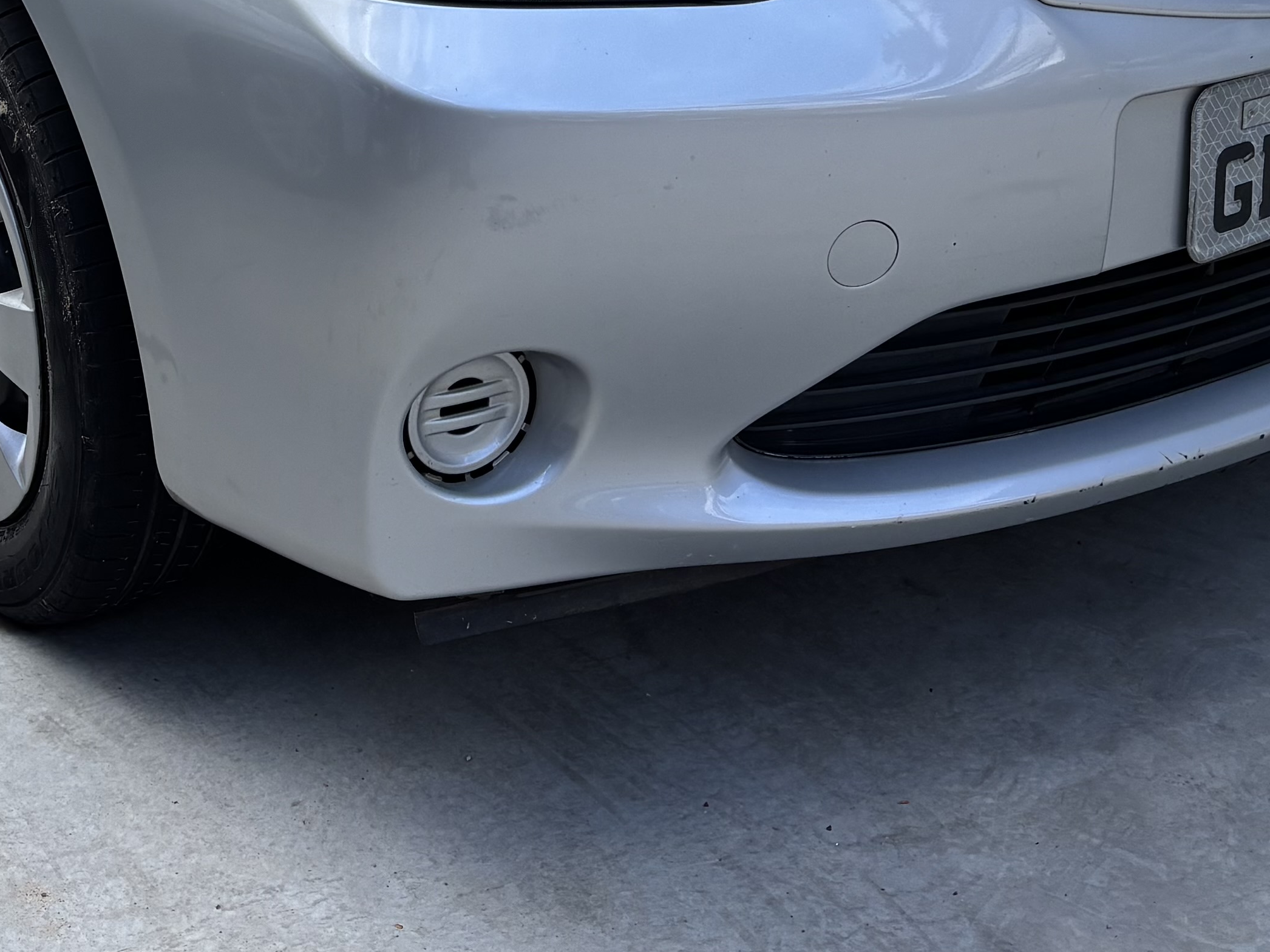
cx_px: 459
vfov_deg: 19.4
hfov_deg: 27.3
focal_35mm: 71
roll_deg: +2.0
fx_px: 2605
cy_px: -220
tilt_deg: -12.2
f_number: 1.6
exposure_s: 1/927
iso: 50
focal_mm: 5.96
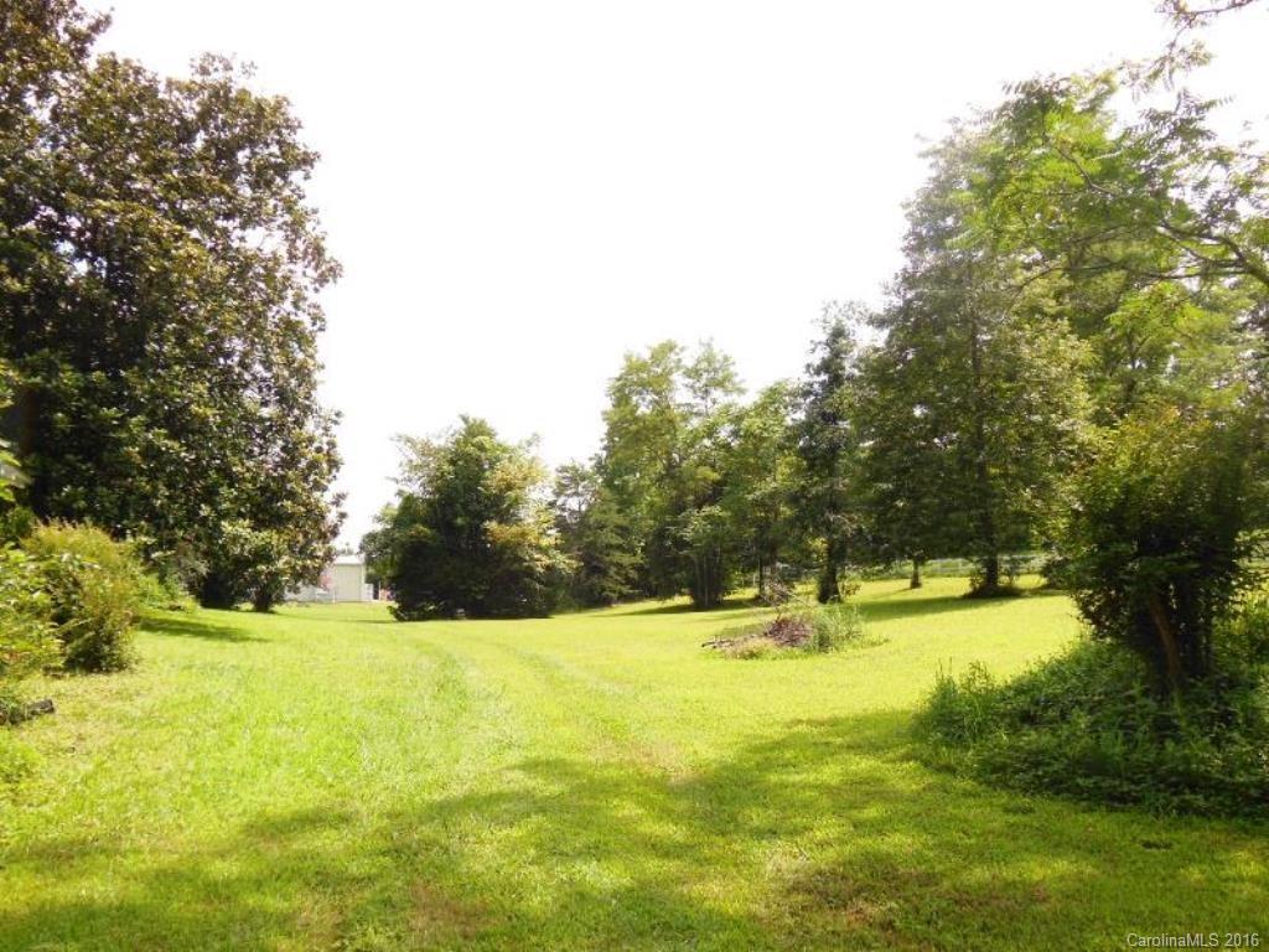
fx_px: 1063
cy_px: 476
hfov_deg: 61.7
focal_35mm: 29
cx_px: 634
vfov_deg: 48.2
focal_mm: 5.2
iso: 125
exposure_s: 1/320
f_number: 3.7
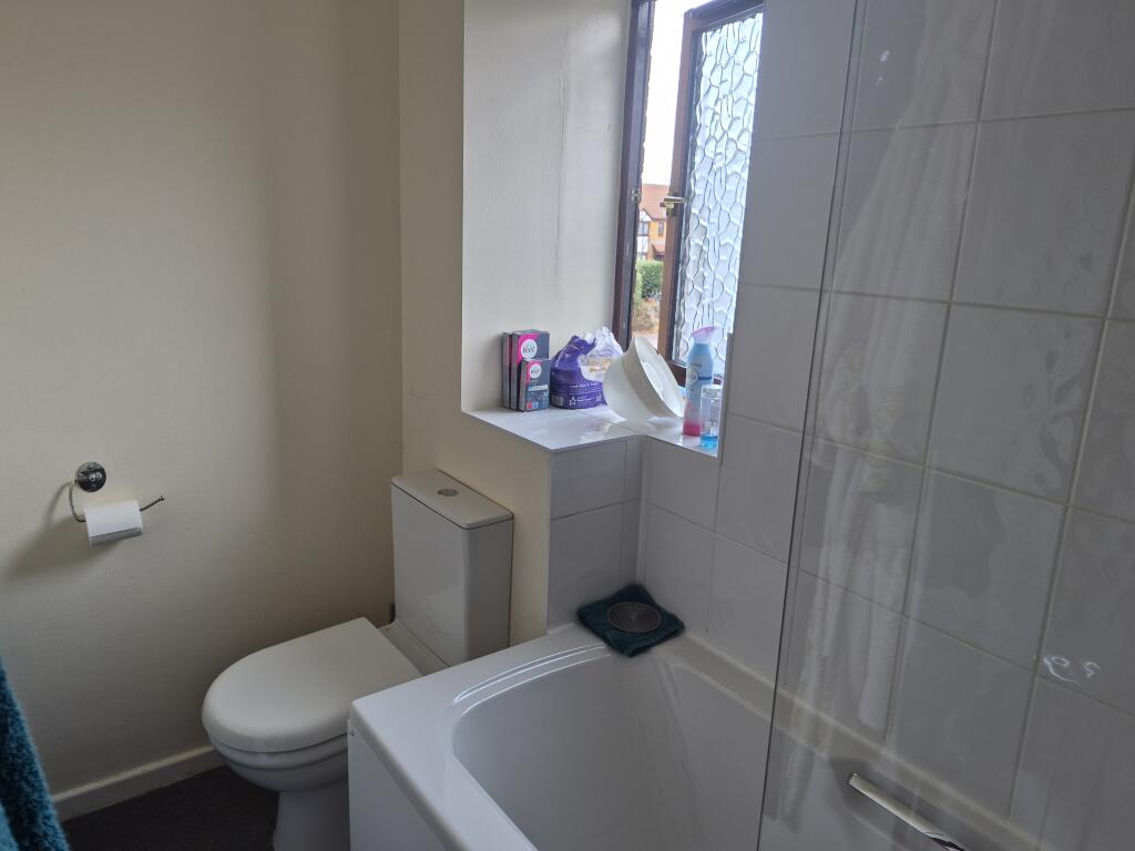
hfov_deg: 73.9
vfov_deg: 58.9
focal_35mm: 23
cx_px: 568
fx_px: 754
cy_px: 426
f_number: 1.8
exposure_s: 1/180
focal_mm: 5.4
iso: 64
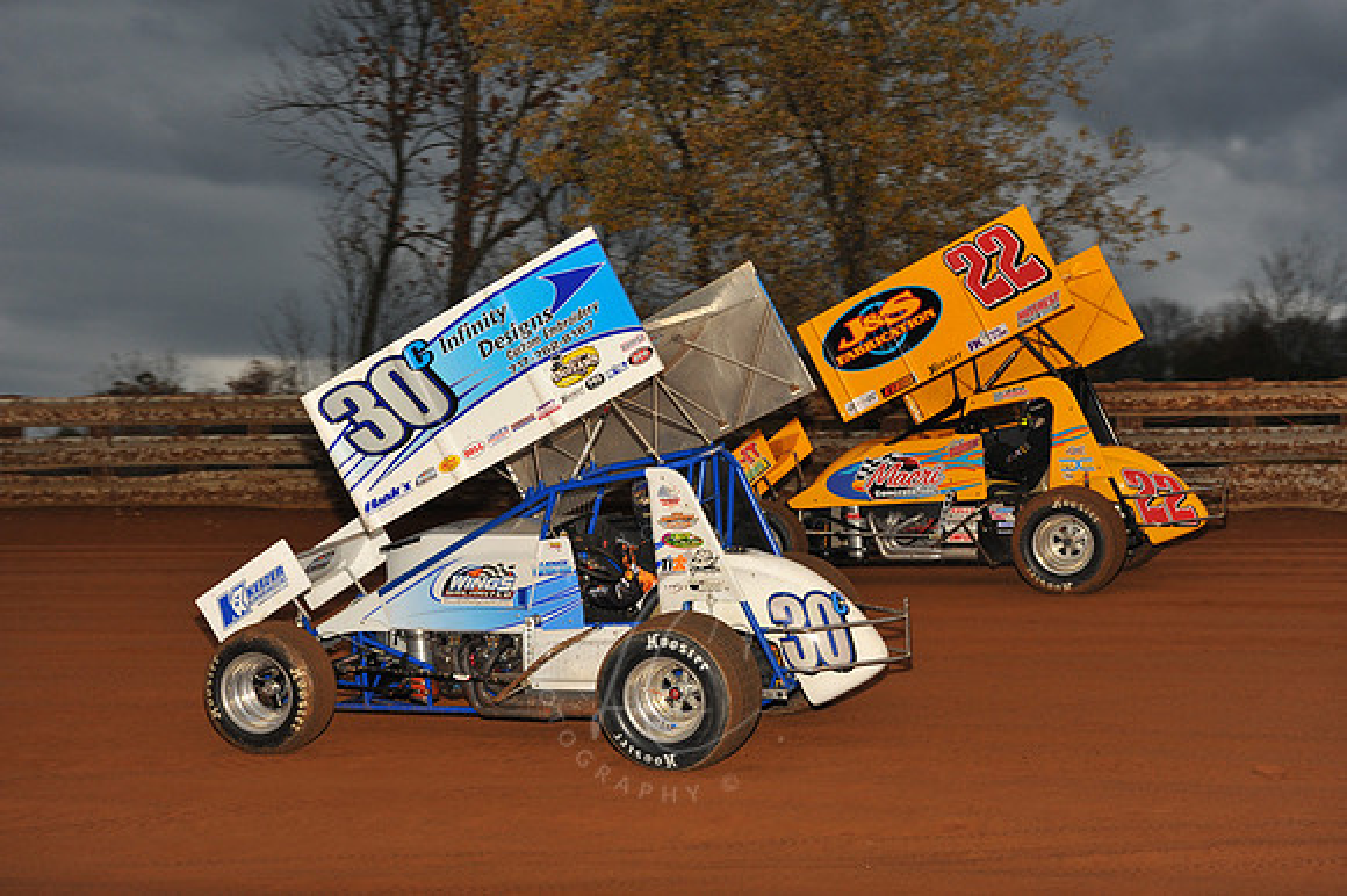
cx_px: 674
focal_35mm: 70
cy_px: 448
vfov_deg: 19.4
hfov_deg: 28.9
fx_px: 2618
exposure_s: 1/320
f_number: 7.1
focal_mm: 70
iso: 800
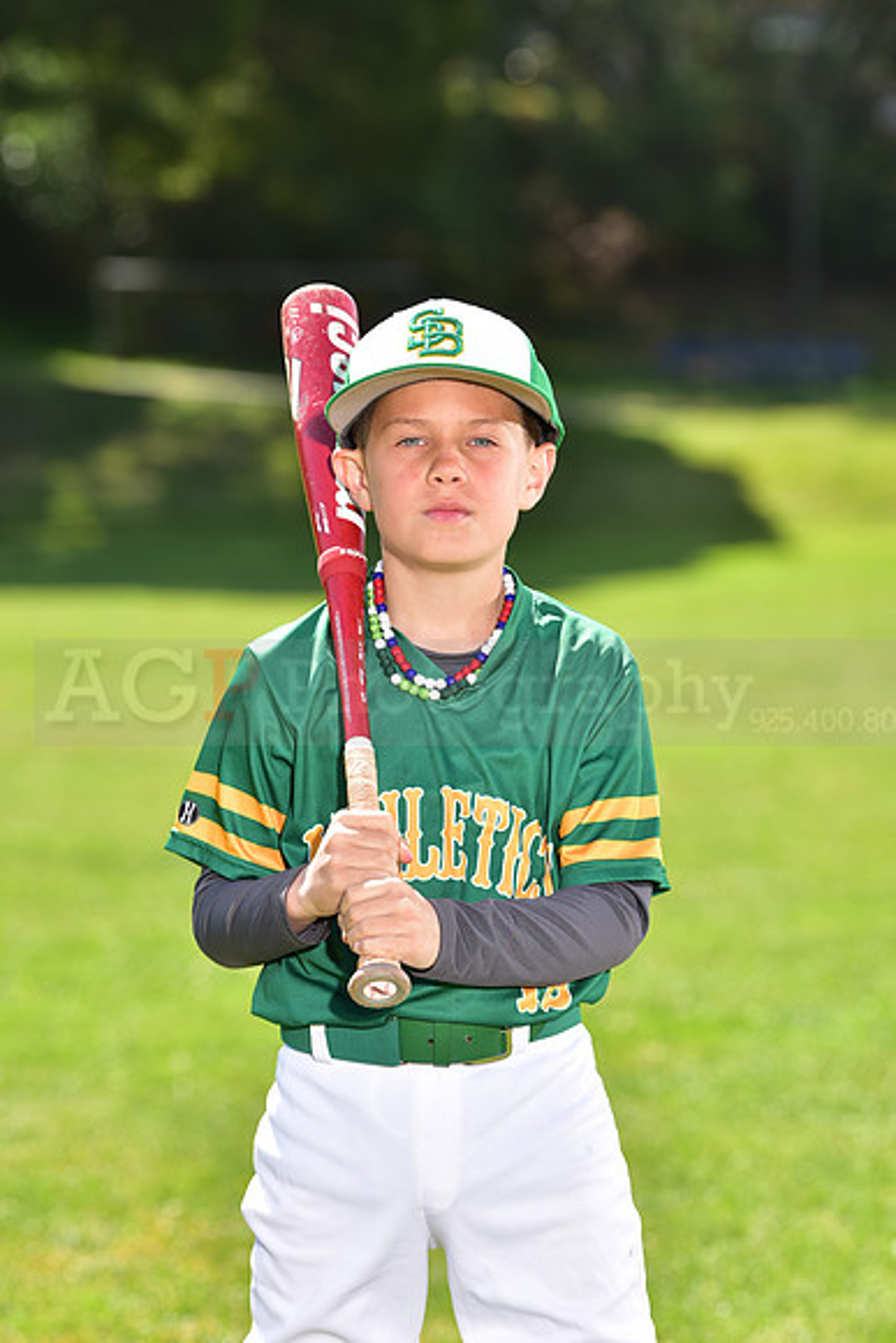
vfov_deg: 13.7
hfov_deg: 9.2
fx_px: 5596
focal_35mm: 150
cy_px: 672
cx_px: 448
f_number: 5
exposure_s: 1/250
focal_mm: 150
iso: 100
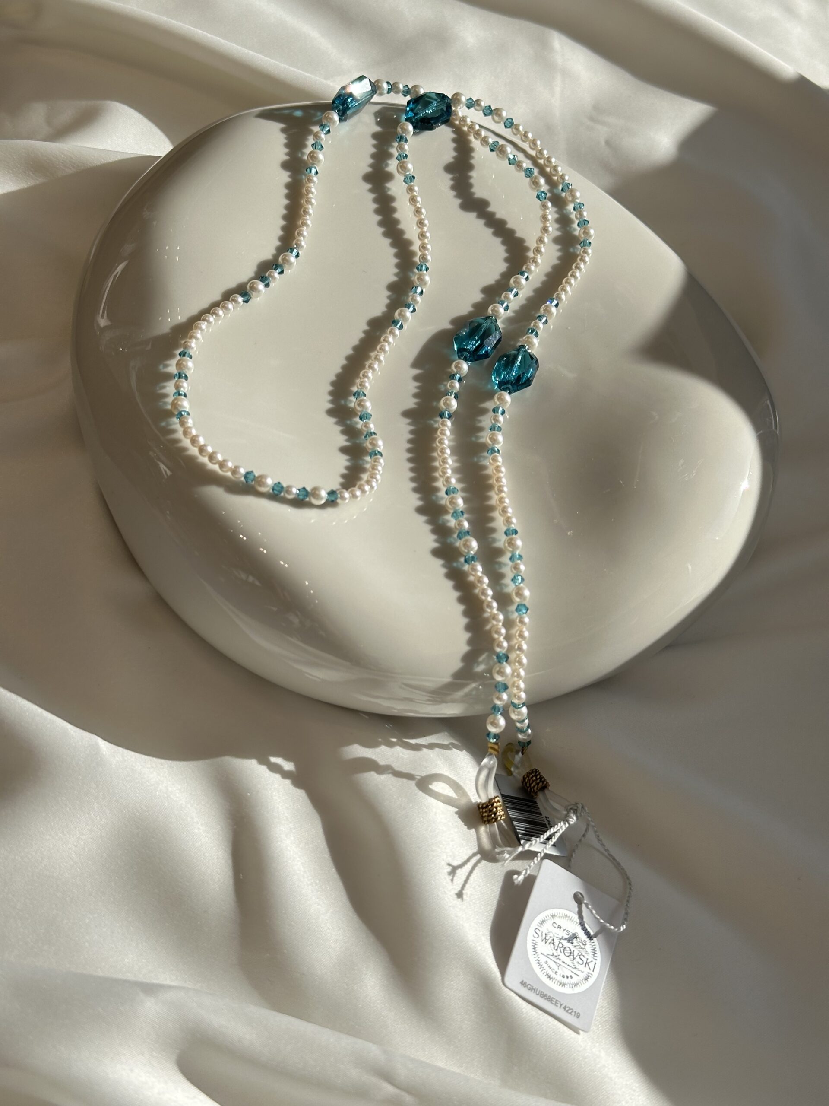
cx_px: 414
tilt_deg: -55.6
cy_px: 553
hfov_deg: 30.3
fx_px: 1533
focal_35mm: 48
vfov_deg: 39.7
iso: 64
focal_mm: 6.86
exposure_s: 1/5882
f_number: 1.78
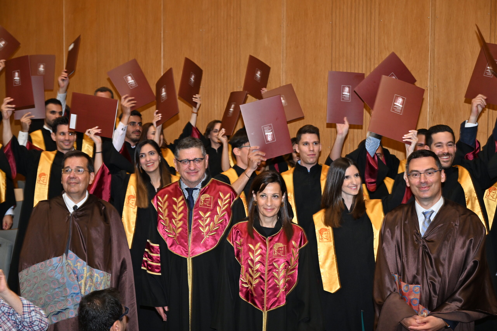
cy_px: 166
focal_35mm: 60
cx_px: 248
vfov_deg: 22.6
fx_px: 828
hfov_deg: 33.4
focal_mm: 60
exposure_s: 1/125
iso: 1250
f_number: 5.6
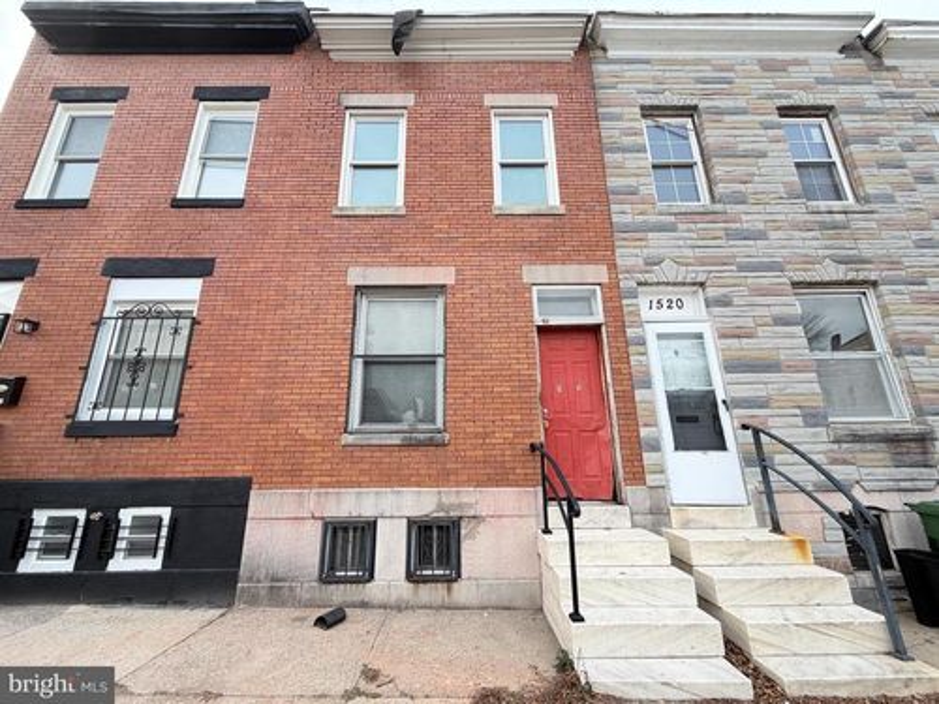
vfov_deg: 85.7
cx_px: 470
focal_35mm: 14
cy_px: 352
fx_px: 380
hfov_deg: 102.1
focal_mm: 2.22
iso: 50
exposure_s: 1/121
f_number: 2.2
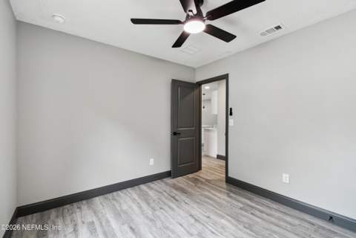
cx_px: 178
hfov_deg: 100.4
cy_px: 119
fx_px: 148
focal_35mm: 15
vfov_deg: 77.3
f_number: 7.1
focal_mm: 10
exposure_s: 1/3.33
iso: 125
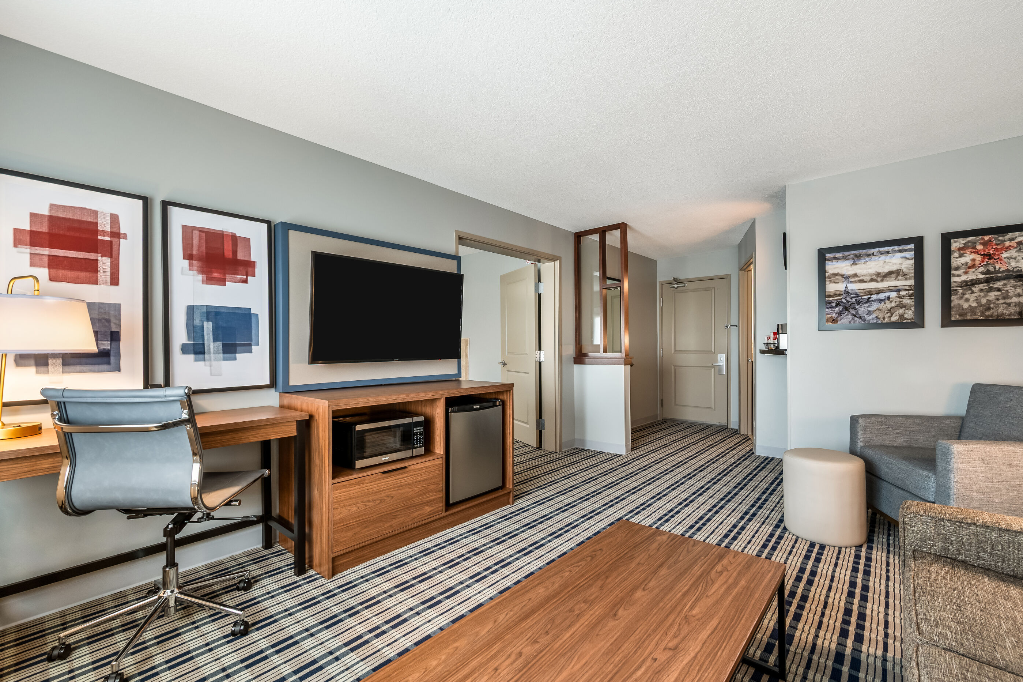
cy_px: 342
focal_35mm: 15
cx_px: 528
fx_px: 426
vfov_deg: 77.3
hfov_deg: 100.4
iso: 400
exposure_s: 1/5
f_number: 8
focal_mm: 14
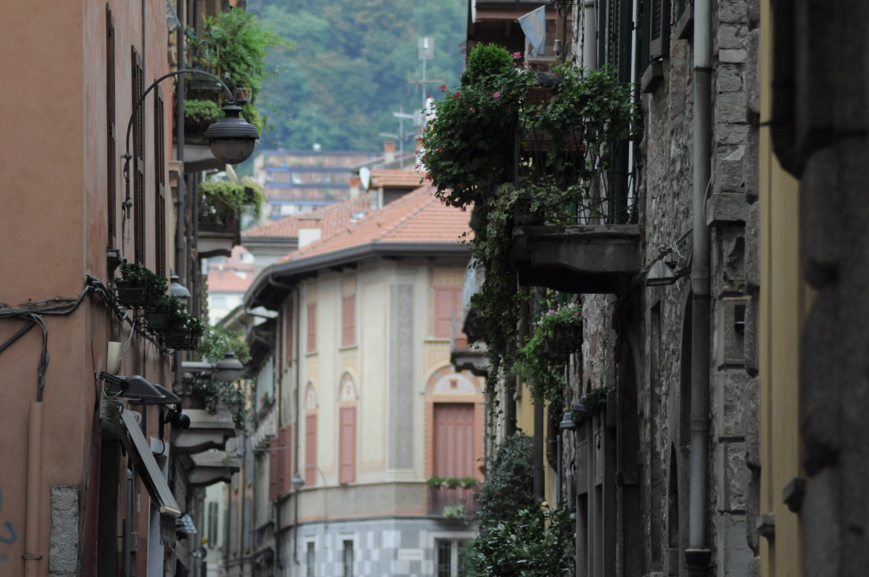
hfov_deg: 8.3
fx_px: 5968
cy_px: 288
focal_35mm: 248
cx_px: 434
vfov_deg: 5.5
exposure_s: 1/1000
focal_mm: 165
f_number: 4.5
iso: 800
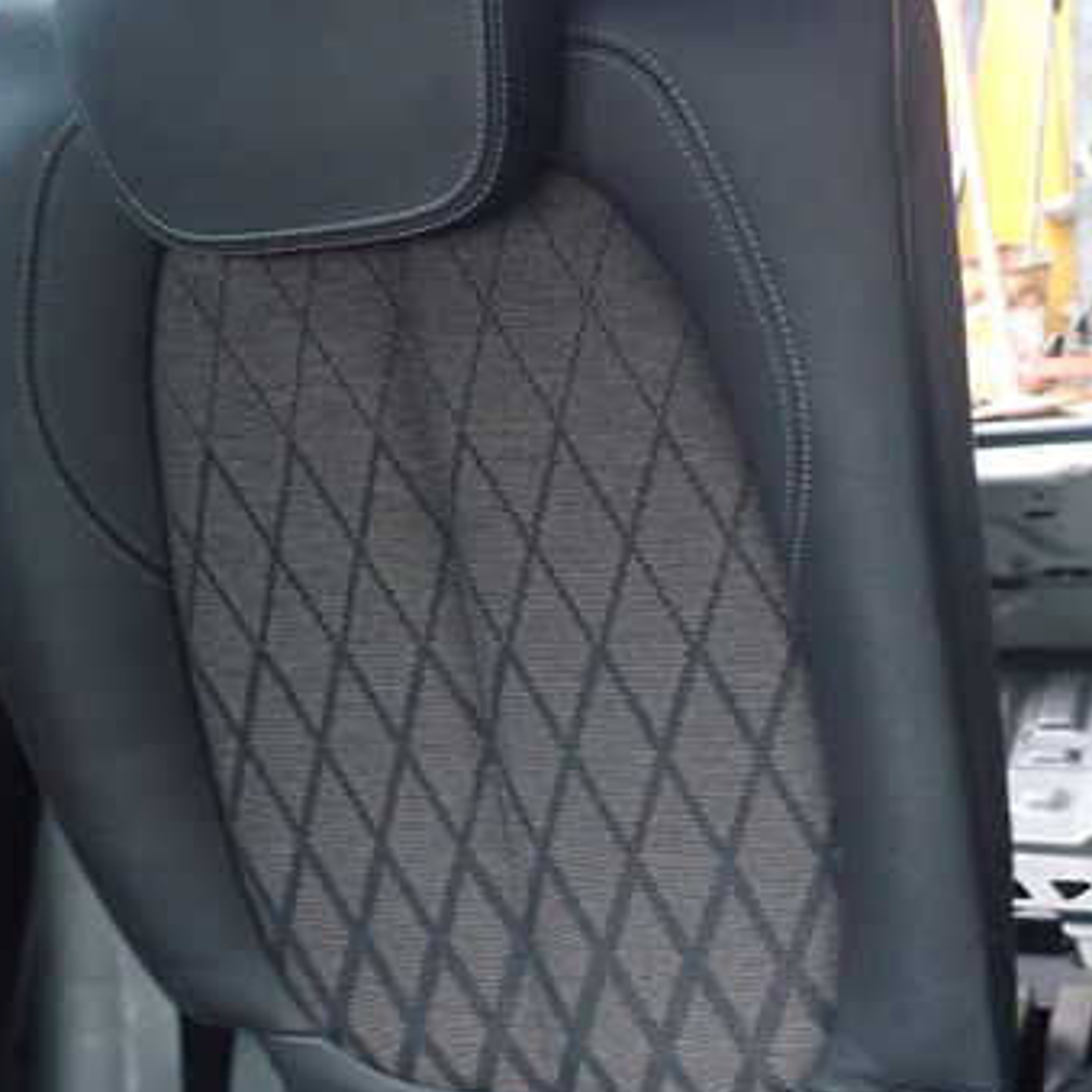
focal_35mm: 47
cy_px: 490
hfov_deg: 36.1
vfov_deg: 36.0
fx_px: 1677
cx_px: 567
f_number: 2.3
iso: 800
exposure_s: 1/20
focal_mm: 5.4
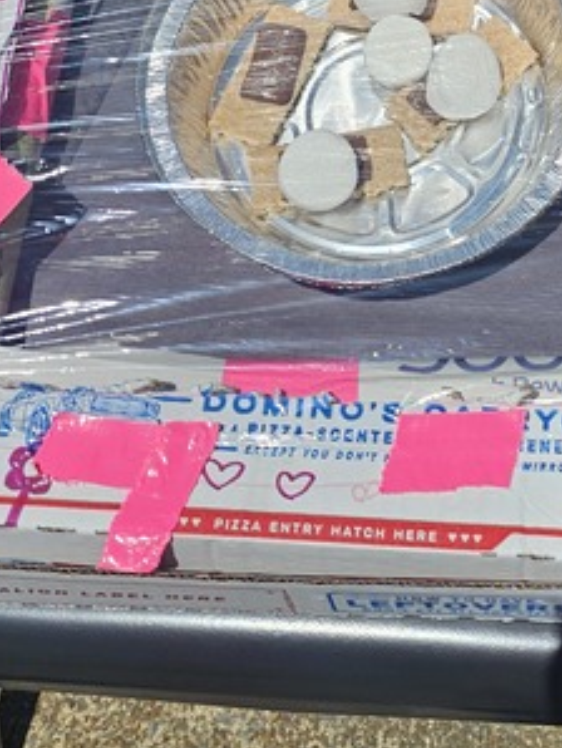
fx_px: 1708
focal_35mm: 79
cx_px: 529
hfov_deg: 18.3
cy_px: -146
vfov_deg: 22.7
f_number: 1.7
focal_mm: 6.3
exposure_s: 1/2198
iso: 10
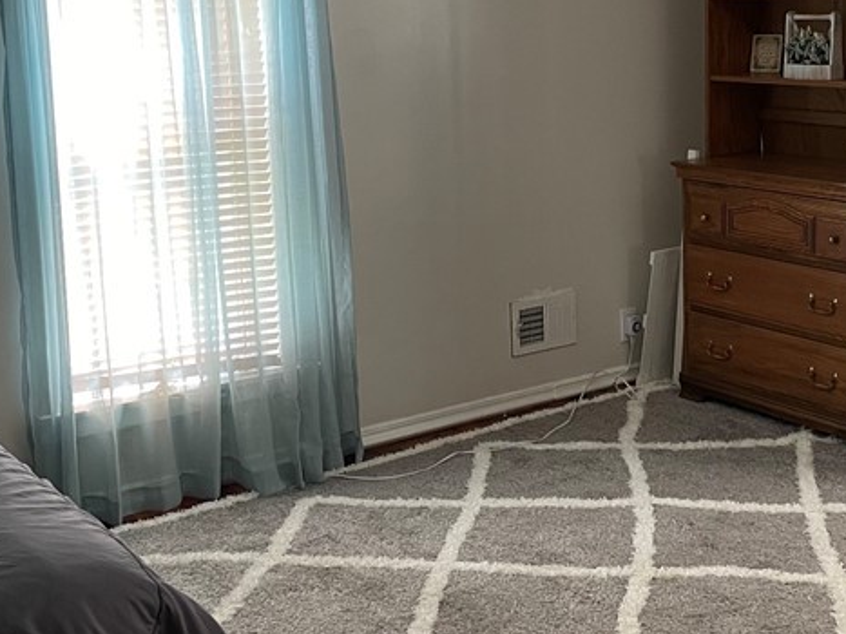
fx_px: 1393
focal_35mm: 57
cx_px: 524
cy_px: 167
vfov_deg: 25.4
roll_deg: +2.2
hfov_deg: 33.6
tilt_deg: -7.4
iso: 250
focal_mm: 4.2
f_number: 1.6
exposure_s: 1/60
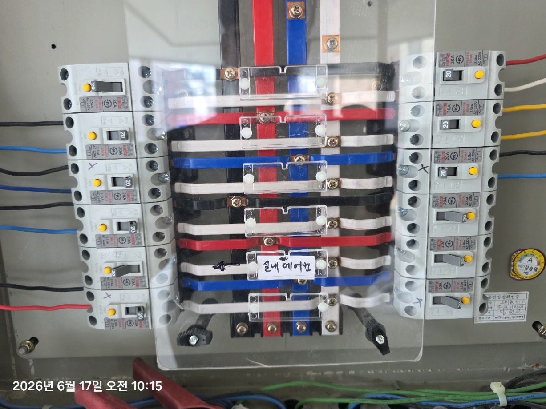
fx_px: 379
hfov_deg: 71.6
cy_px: 209
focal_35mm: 24
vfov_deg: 56.8
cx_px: 270
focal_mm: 6.3
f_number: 1.7
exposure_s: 1/120
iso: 400
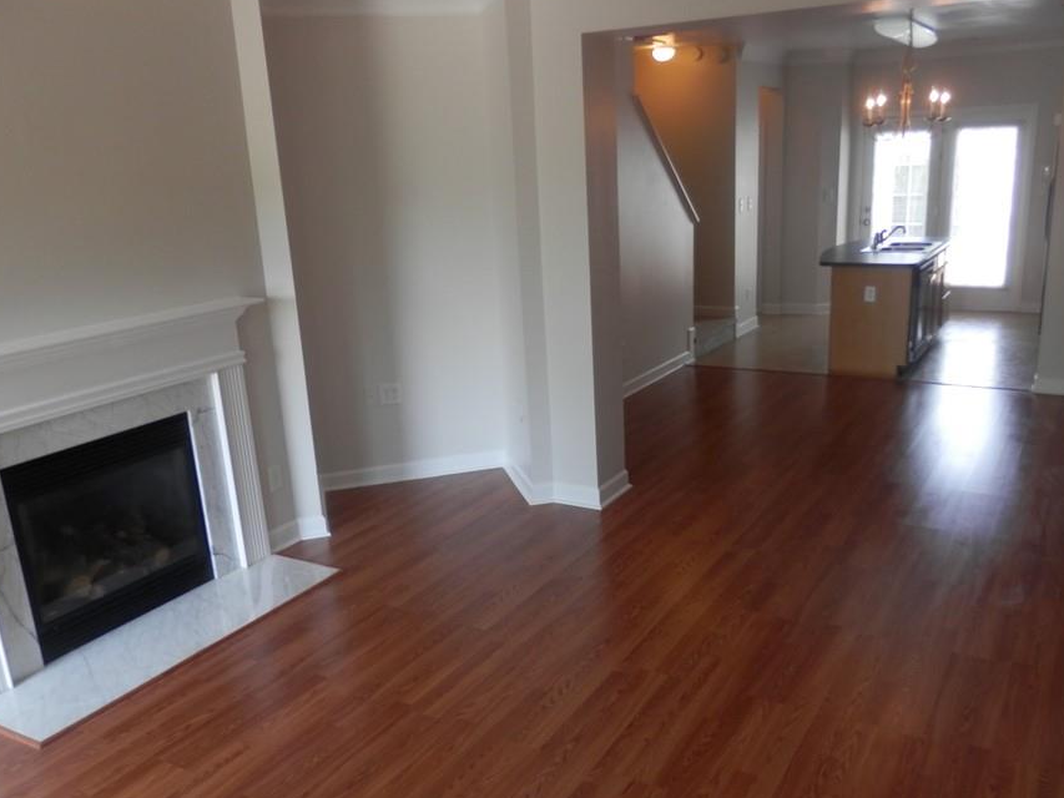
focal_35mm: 30
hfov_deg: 60.0
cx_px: 543
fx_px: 922
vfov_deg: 46.8
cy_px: 425
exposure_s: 1/30
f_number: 3
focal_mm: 4.5
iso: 80
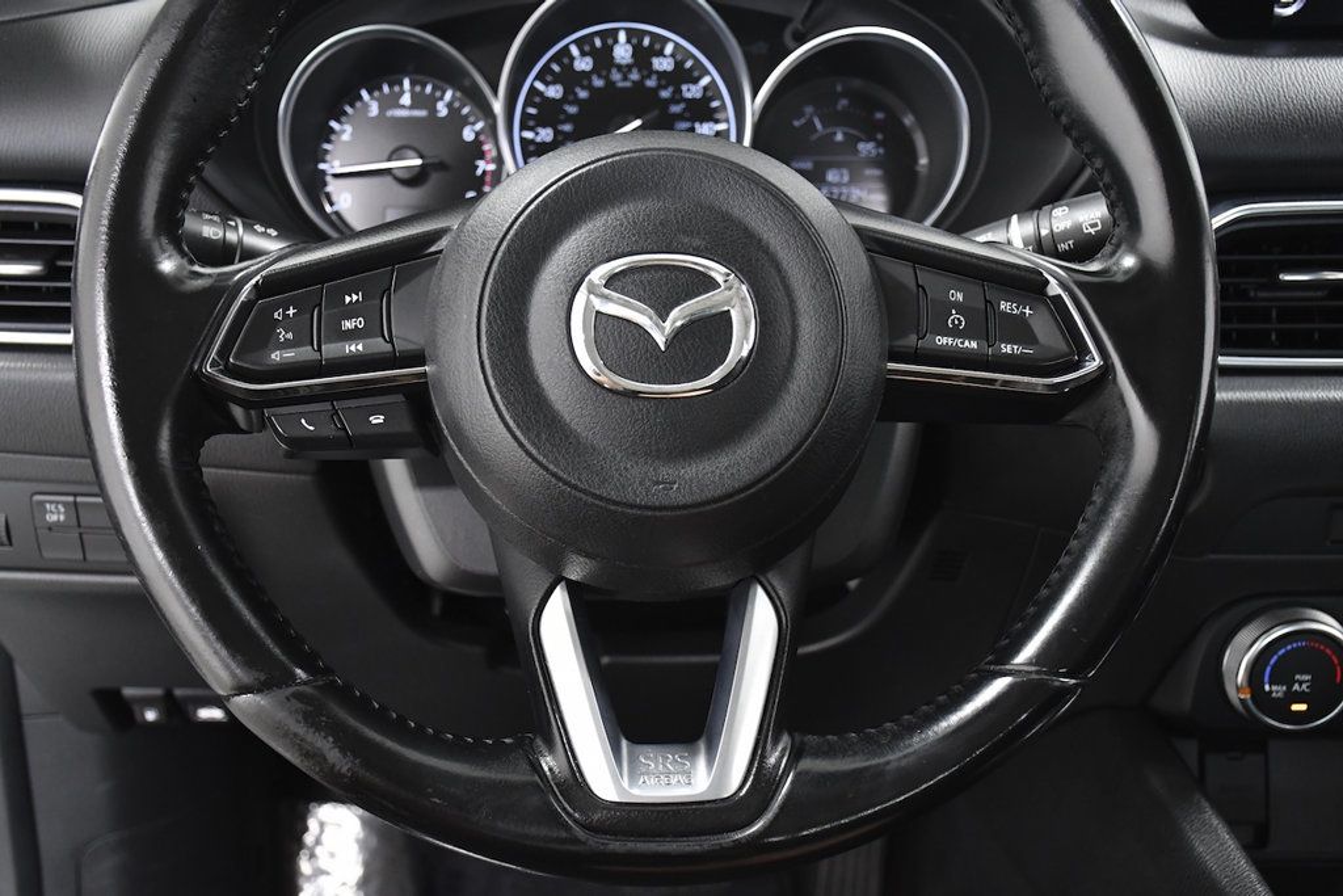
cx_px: 672
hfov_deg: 43.6
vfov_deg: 29.9
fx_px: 1679
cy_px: 448
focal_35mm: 45
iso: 2500
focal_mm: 30
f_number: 4.5
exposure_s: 1/160
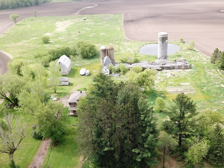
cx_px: 129
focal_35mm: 47
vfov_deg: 30.9
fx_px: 304
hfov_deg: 40.3
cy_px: 89
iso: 100
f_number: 2.2
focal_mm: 4.73
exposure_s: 1/475
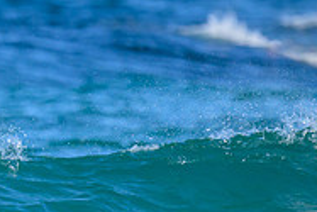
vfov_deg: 0.4
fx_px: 30067
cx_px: -311
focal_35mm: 3412
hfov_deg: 0.6
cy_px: 246
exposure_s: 1/2000
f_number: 6.3
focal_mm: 800
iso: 360
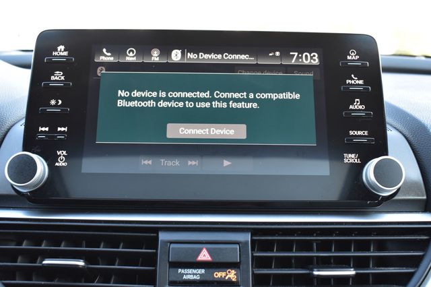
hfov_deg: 46.4
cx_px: 216
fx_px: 503
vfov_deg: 31.9
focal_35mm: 42
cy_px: 144
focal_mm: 28
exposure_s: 1/20
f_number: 6.3
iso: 400
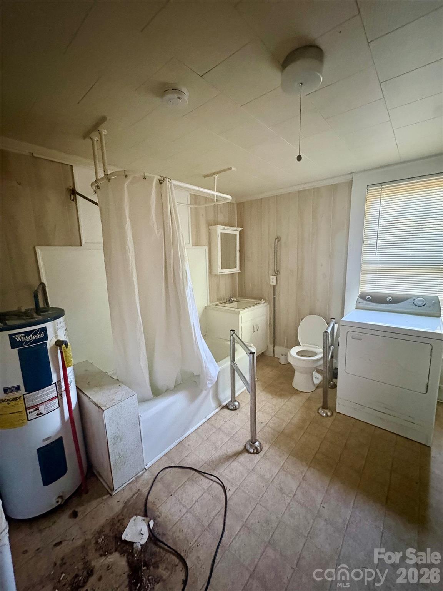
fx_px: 239
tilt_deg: -9.6
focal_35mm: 14
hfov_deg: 85.7
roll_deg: +1.8
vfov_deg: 102.1
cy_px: 296
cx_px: 222
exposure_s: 1/31
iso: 1000
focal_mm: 2.22
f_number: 2.2
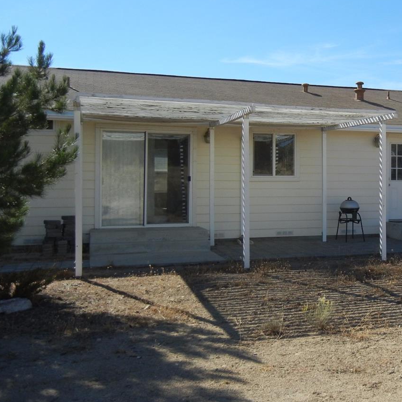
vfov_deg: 36.0
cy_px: 177
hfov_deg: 34.3
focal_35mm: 47
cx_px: 352
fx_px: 618
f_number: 7
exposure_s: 1/395
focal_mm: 5.4
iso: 160
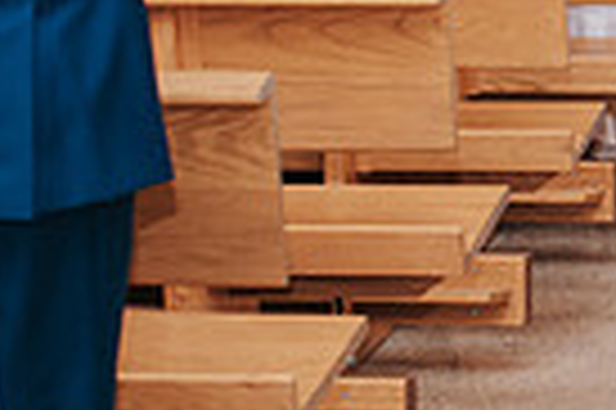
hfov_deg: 10.4
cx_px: 1153
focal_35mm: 184
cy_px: -214
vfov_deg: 7.3
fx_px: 3145
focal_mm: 35
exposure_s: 1/125
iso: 1000
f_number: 2.8
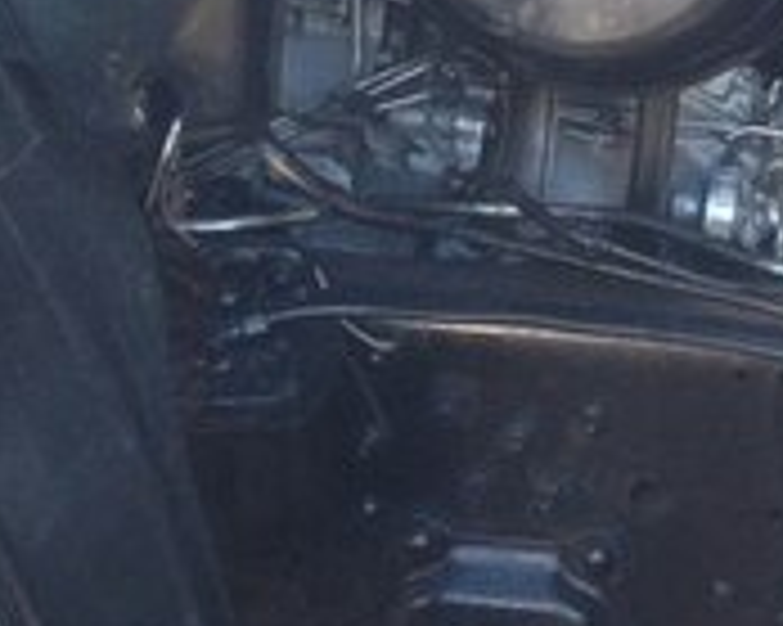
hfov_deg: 15.4
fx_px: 2826
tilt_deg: -12.0
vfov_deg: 12.4
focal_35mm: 122
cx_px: 819
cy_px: -110
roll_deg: -4.3
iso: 50
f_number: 2.4
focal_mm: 4.12
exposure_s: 1/40
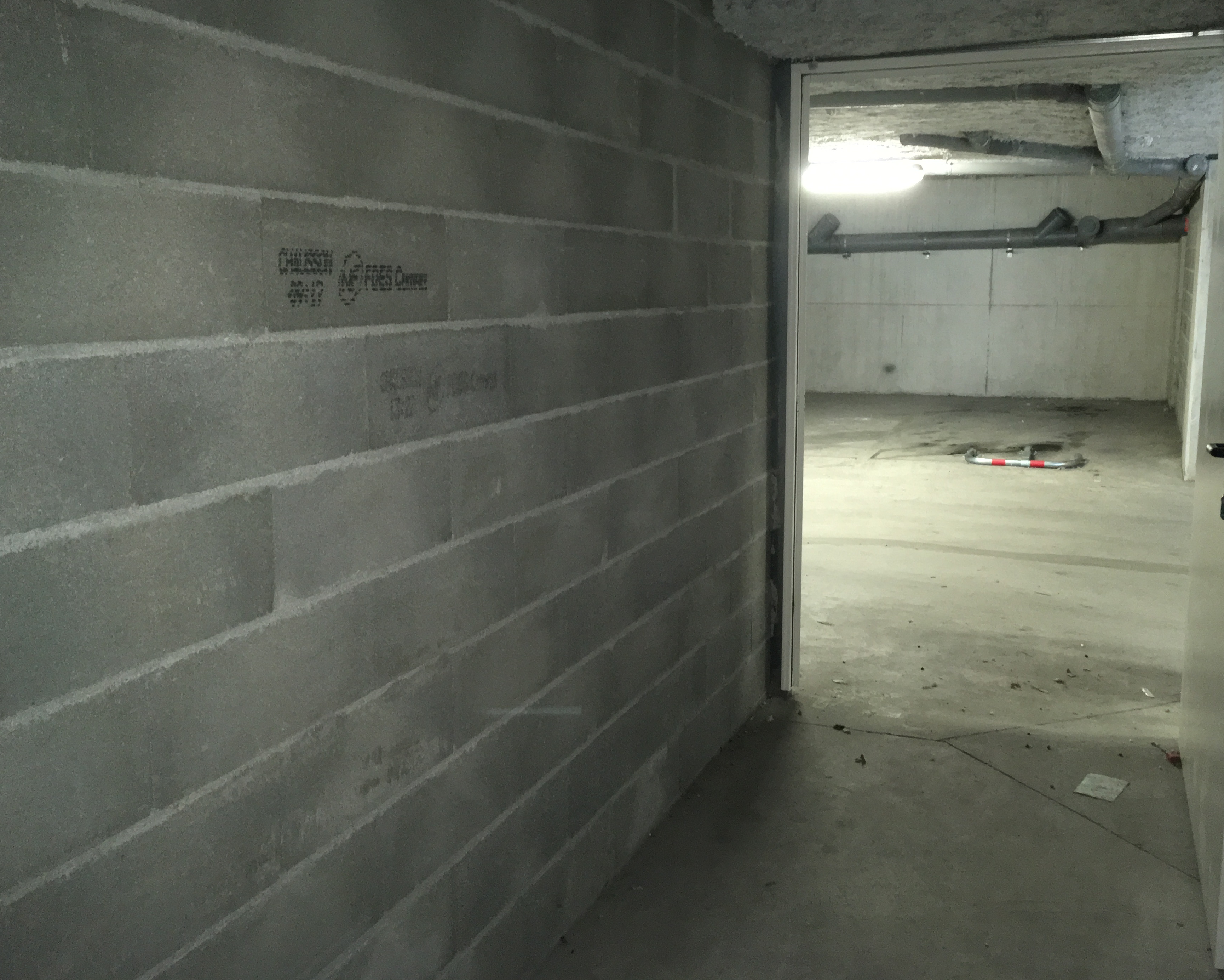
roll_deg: +0.3
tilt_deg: -9.4
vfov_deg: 44.5
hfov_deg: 54.1
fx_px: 1195
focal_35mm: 33
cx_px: 671
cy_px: 455
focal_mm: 4.15
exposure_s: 1/17
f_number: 2.2
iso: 160
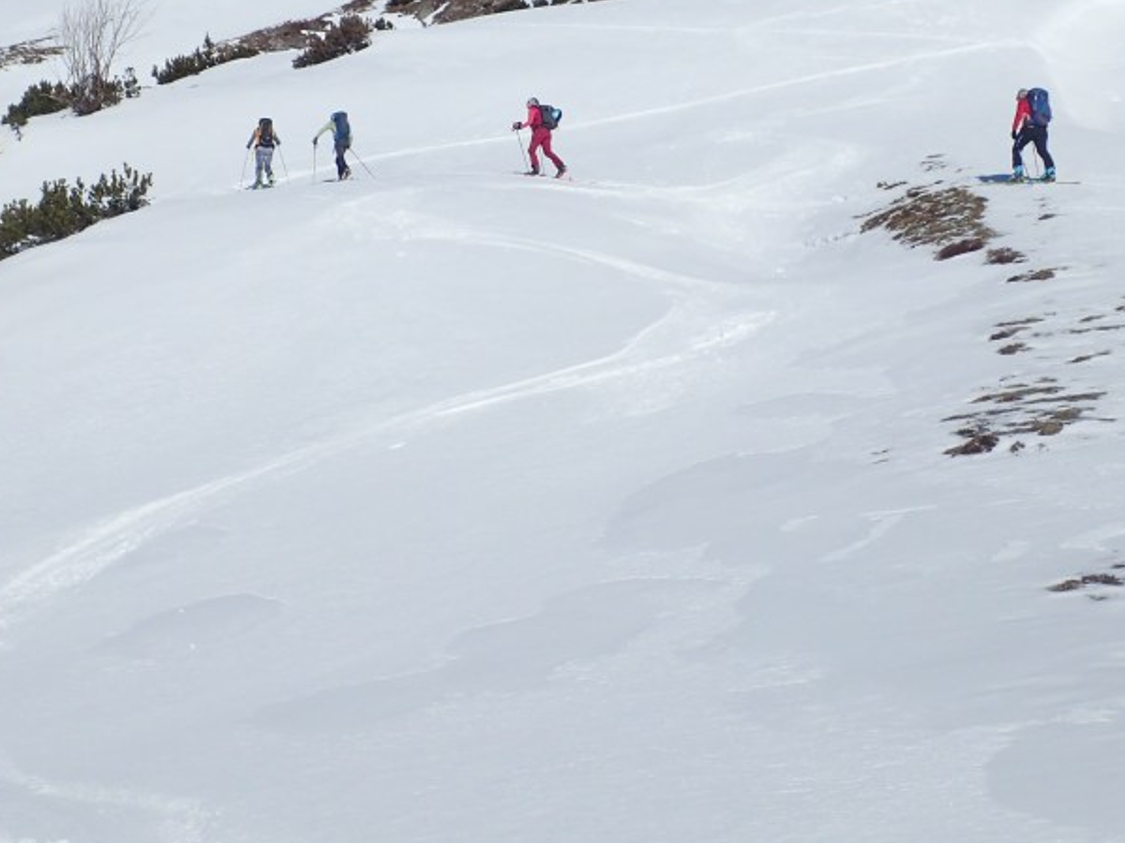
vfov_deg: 23.6
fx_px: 1982
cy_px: 146
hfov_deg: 31.5
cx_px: 415
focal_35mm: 61
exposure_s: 1/640
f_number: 10
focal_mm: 6.42
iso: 200
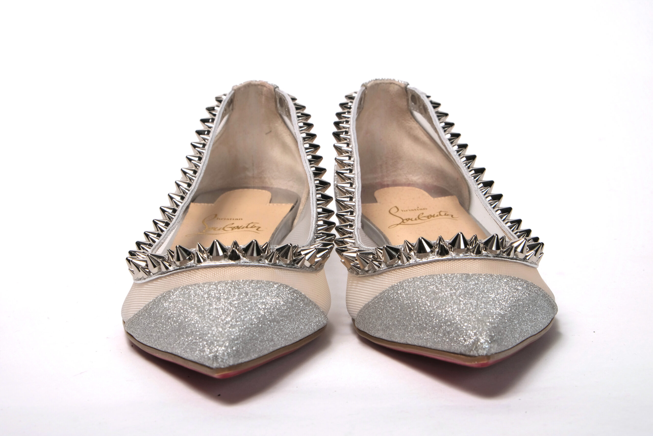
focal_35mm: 83
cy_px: 218
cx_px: 326
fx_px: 1506
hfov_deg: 24.5
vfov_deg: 16.5
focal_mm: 55
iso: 200
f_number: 16
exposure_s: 1/125
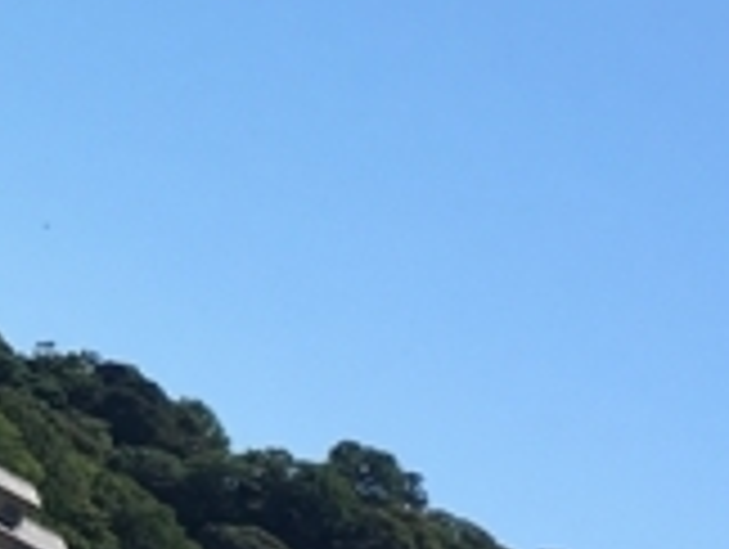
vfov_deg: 8.1
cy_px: 63
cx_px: -652
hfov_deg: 10.1
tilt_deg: +5.7
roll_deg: -27.8
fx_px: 3860
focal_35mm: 183
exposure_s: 1/1876
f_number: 2.2
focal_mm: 4.15
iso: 25
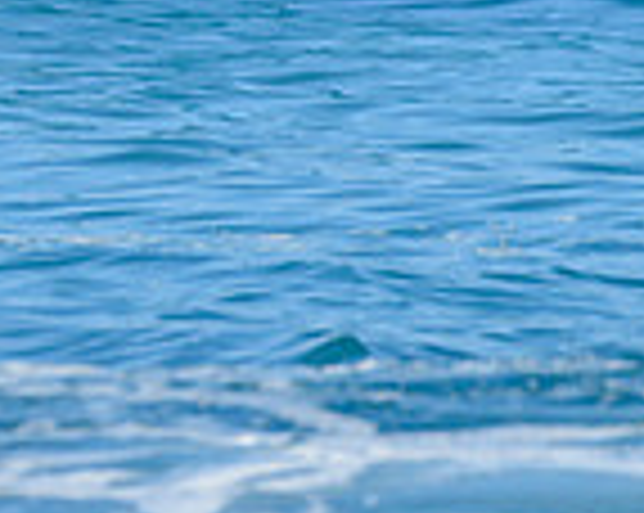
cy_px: -320
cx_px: -377
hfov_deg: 0.8
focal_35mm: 2333
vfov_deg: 0.7
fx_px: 44406
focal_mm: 500
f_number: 5.6
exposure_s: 1/2000
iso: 220
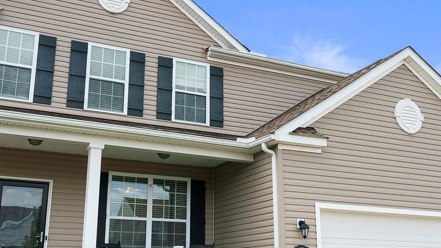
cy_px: 133
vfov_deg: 26.5
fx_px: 526
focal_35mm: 45
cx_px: 202
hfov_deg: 45.4
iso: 640
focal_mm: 24
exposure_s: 1/500
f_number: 9
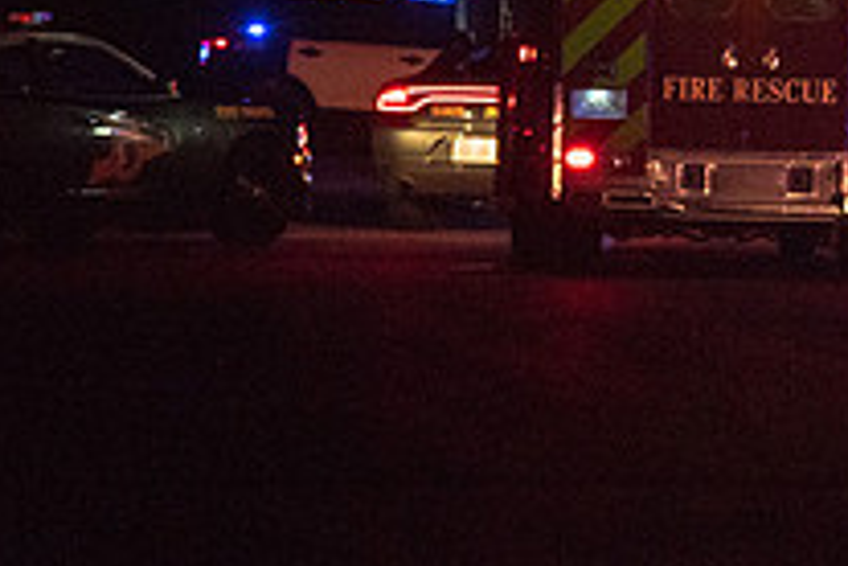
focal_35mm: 487
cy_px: -51
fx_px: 11471
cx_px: 815
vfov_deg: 2.8
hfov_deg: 4.2
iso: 2000
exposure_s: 1/640
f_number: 4.5
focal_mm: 116
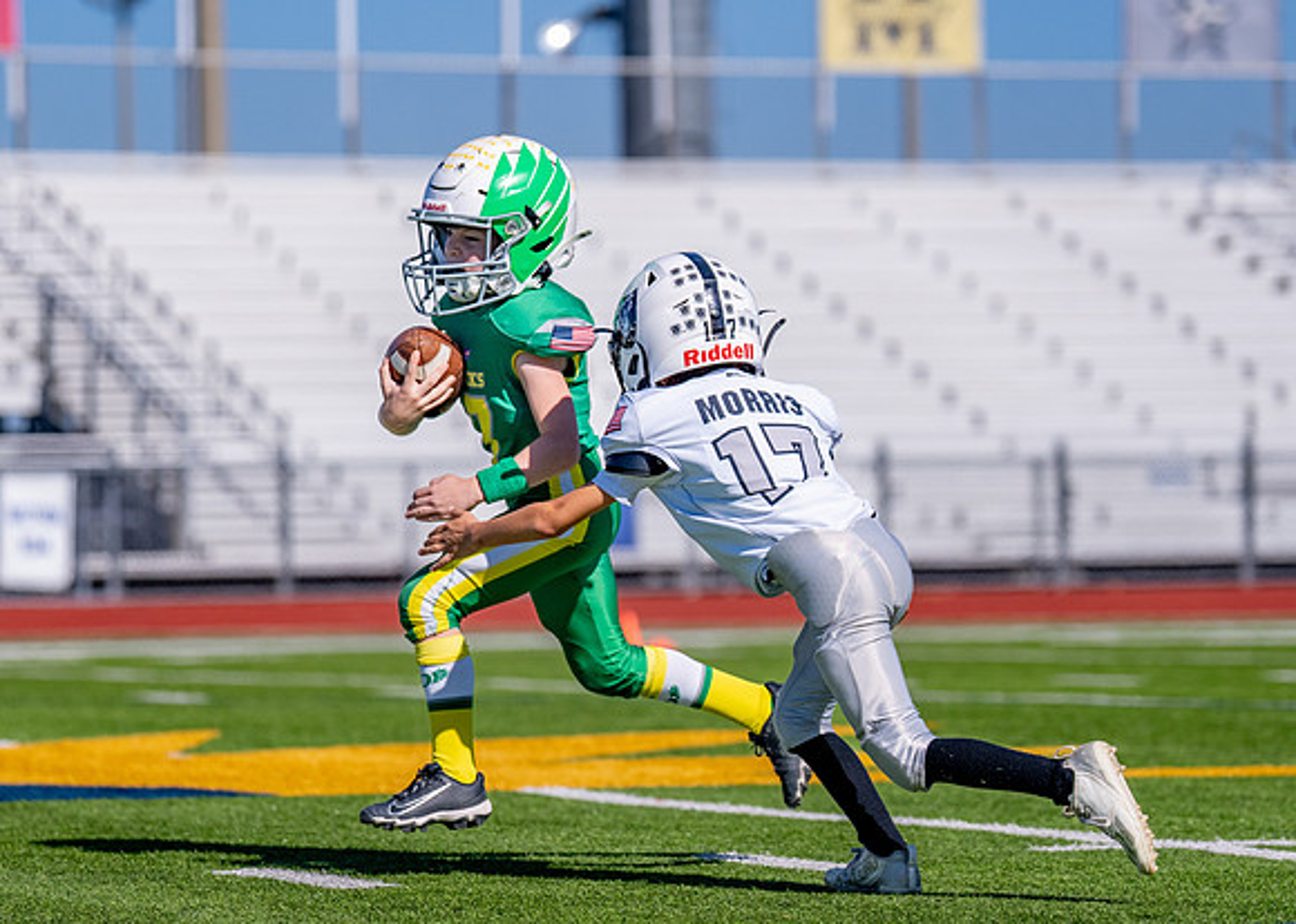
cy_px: 528
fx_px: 7324
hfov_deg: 10.1
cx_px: 511
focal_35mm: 199
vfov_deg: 7.2
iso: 250
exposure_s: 1/8000
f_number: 2.8
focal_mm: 120
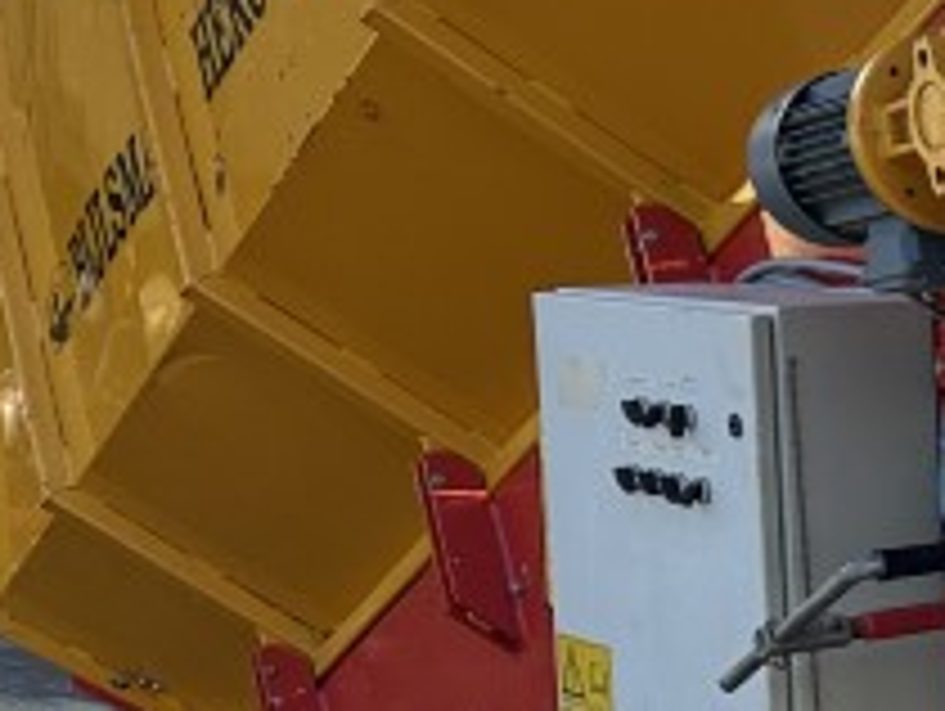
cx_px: 2142
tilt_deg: -9.0
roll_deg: +0.7
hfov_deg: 13.3
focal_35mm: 117
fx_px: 3198
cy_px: 441
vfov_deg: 12.7
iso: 80
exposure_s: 1/1433
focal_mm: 6.86
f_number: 1.78
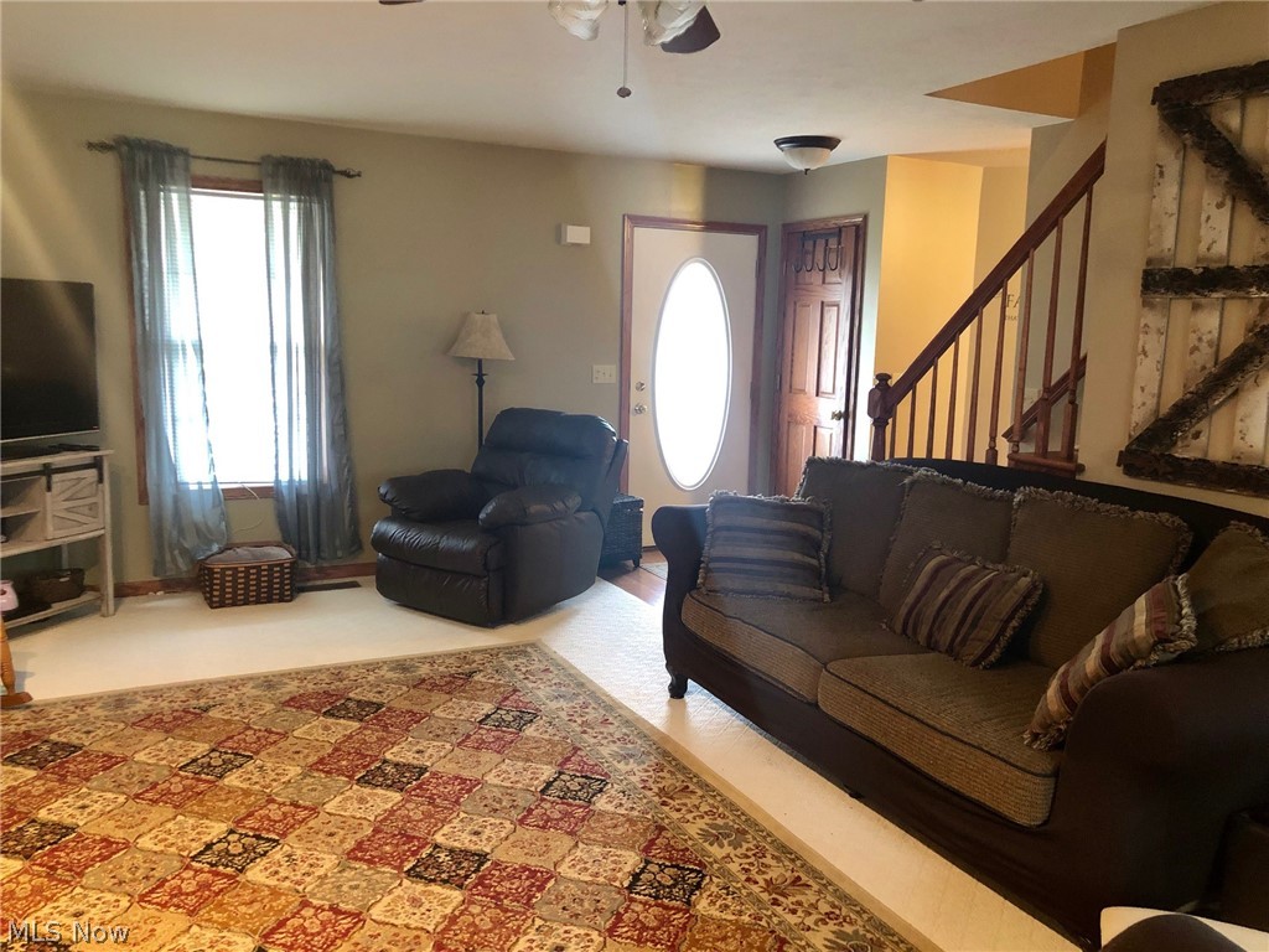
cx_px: 634
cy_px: 476
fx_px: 1026
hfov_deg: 63.4
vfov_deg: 49.7
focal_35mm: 28
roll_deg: -0.8
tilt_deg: -9.6
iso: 125
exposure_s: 1/4
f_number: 1.8
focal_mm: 4
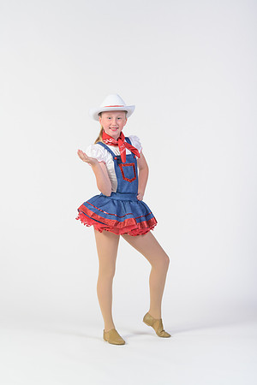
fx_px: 942
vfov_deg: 23.1
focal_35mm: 88
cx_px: 128
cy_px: 192
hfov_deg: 15.5
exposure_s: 1/160
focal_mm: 88
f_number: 6.3
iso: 400
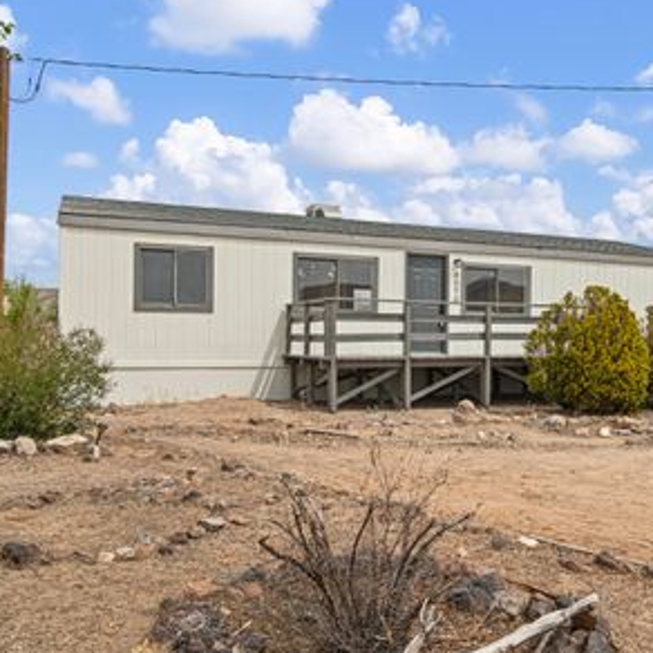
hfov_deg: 49.7
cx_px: 400
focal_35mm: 33
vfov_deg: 50.1
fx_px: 698
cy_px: 343
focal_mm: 15
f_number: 8
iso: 100
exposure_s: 1/60
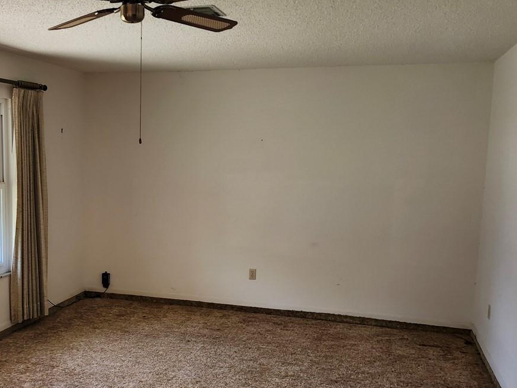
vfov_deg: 34.2
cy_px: 236
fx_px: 627
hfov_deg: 43.8
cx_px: 152
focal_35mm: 42
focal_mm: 5.54
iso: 160
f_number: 1.8
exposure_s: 1/120
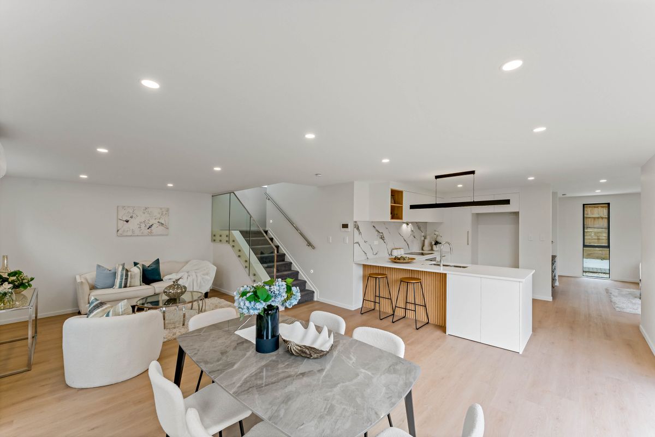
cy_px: 218
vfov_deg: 81.2
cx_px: 328
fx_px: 255
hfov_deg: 104.3
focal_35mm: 14
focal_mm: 14
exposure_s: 1/320
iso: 800
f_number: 8
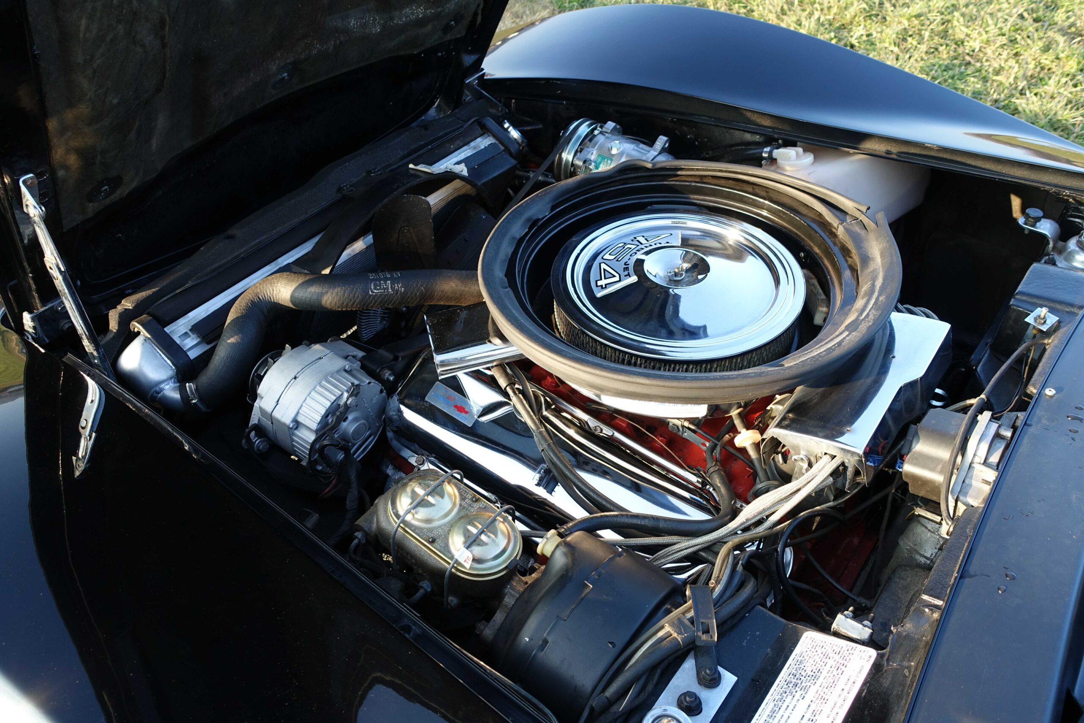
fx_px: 903
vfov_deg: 43.6
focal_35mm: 30
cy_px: 362
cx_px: 542
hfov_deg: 61.9
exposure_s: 1/80
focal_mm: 10.89
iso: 125
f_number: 3.5
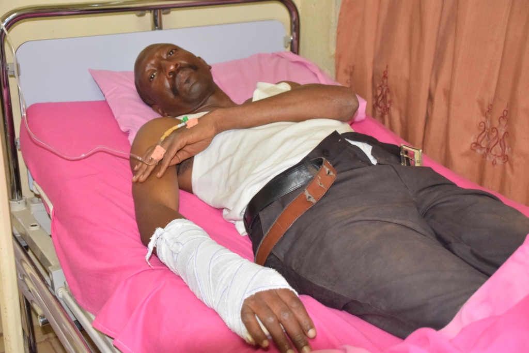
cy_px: 176
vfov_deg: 26.5
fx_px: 749
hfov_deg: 38.9
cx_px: 264
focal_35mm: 51
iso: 2800
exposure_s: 1/40
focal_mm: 34
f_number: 4.5
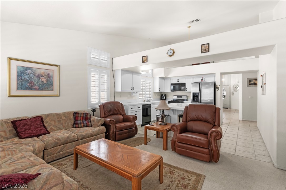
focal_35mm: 17
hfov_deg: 93.3
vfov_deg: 70.4
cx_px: 143
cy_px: 95
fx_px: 135
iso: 400
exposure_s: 1/15
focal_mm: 17
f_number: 8
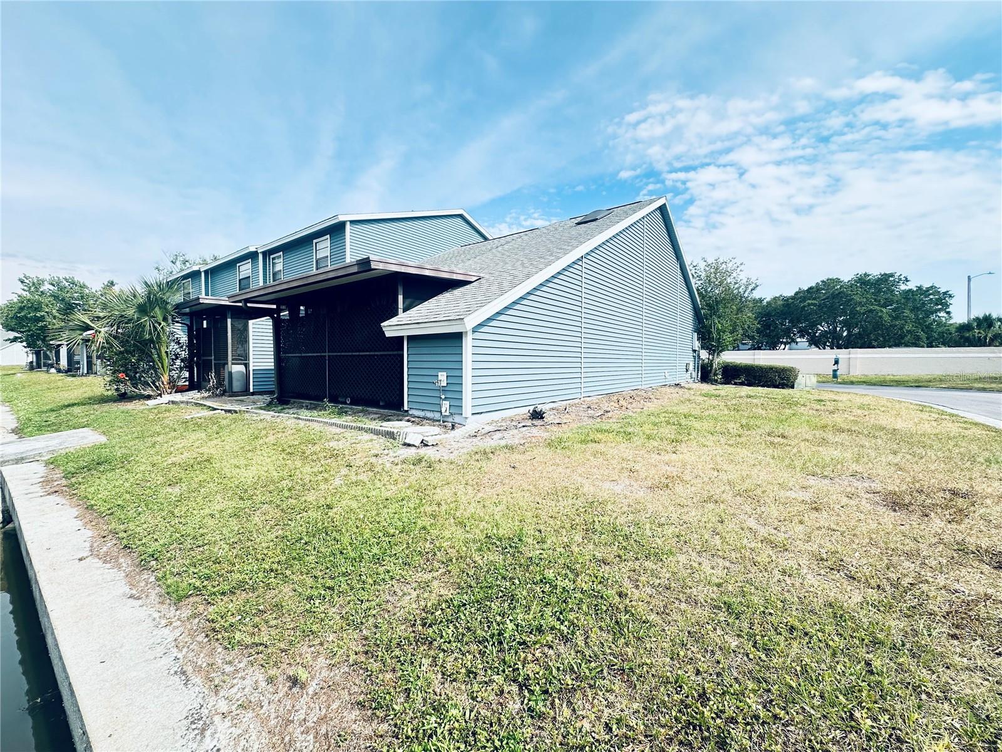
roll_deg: -0.6
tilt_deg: -1.3
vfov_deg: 85.7
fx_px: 405
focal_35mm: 14
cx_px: 501
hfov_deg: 102.1
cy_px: 376
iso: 40
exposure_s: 1/716
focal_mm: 2.22
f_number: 2.2
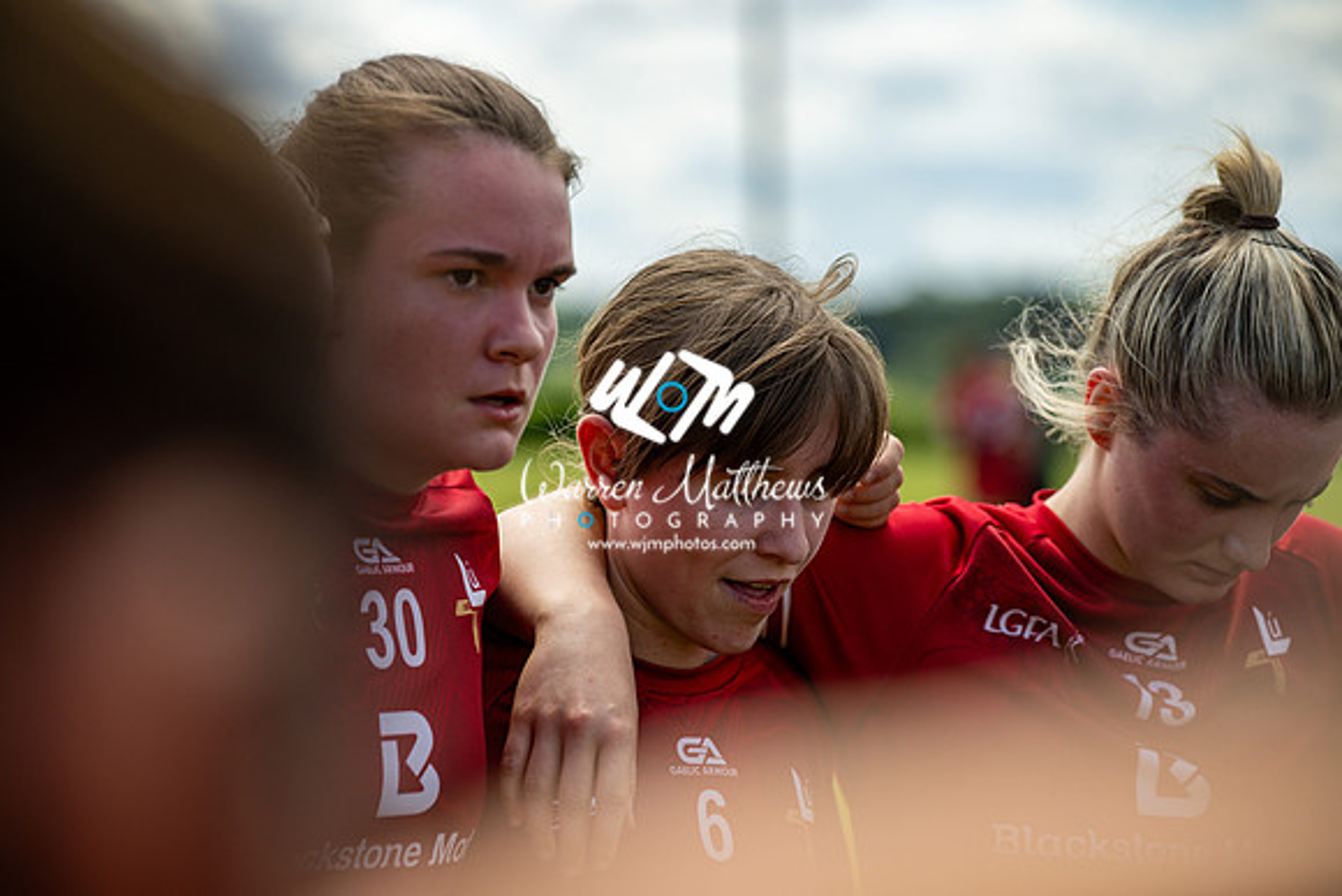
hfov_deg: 13.7
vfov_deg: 9.2
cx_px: 671
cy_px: 448
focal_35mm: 150
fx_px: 5593
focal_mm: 150
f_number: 4
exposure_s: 1/1250
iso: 100
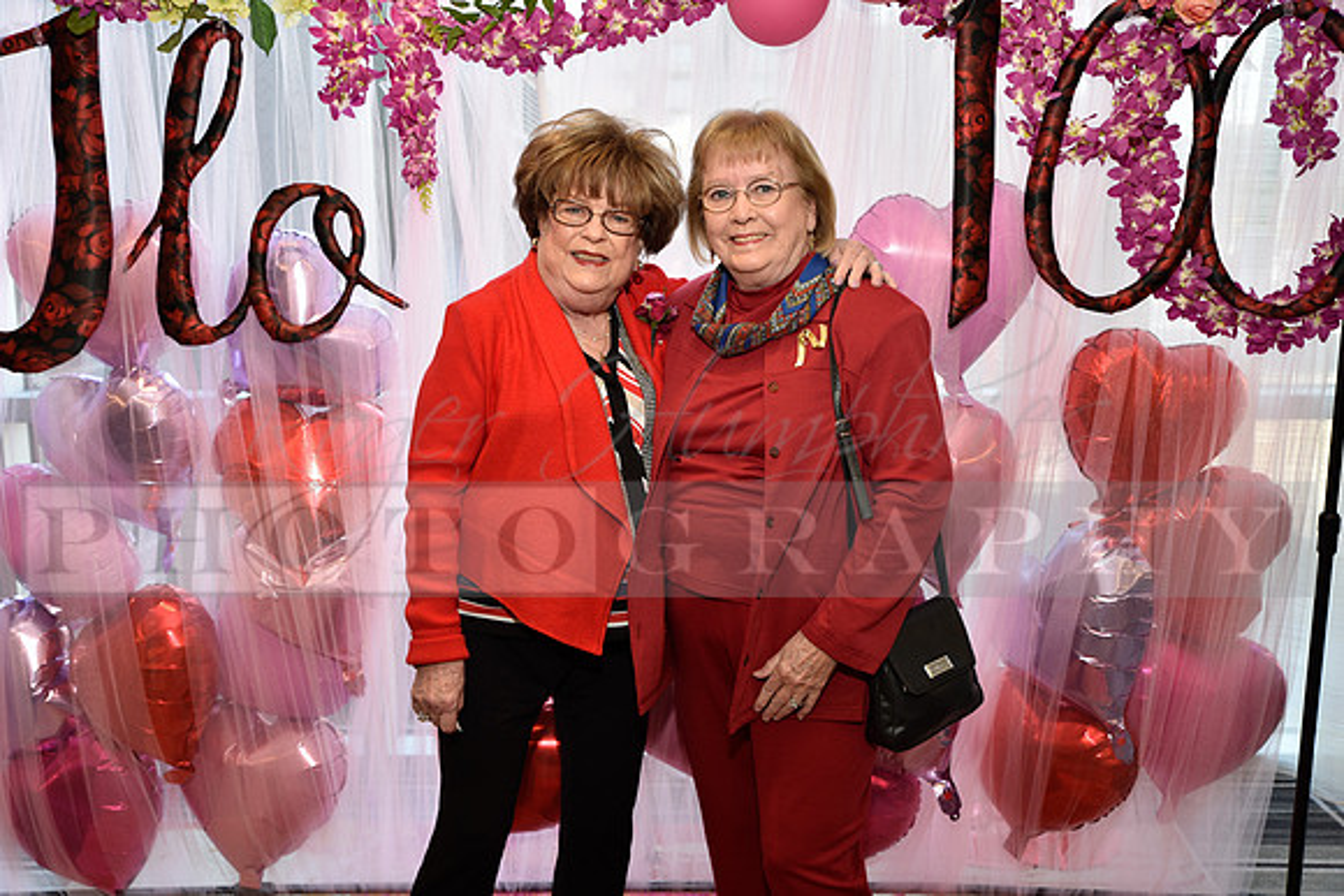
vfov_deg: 36.9
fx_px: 1344
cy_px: 448
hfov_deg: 53.1
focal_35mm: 36
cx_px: 672
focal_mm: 36
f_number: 5
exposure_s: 1/60
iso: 200
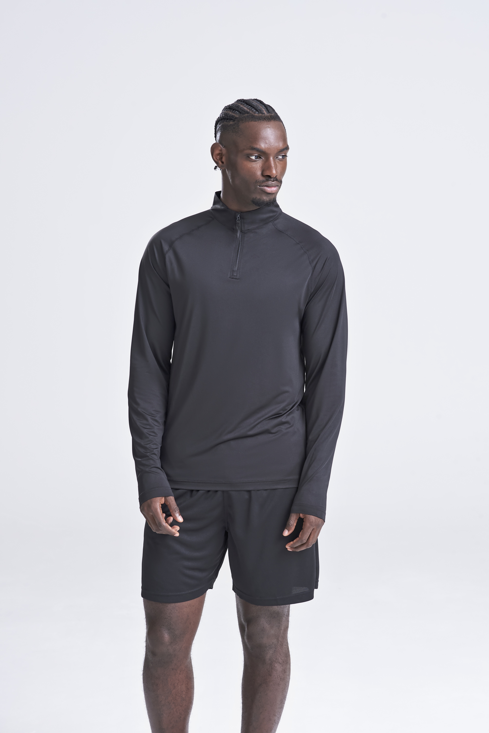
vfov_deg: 22.1
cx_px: 244
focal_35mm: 92
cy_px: 366
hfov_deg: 14.9
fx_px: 1873
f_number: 10
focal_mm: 92
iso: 400
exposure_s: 1/160
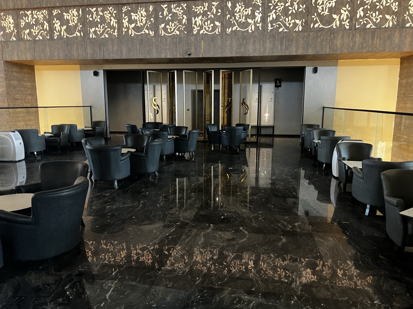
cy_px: 154
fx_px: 310
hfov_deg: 67.3
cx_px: 206
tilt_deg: -9.7
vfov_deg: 53.1
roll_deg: +0.5
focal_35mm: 26
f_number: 1.5
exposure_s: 1/30
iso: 500
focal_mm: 5.7
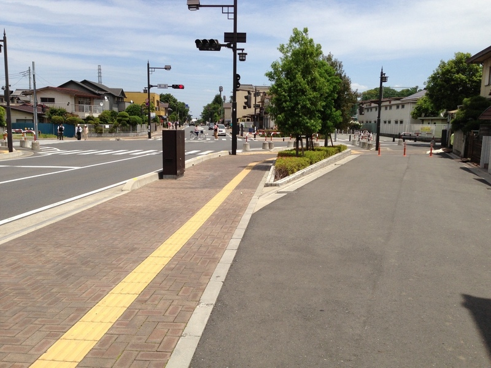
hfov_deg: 55.4
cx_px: 246
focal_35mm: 33
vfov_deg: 42.9
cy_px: 184
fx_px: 468
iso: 50
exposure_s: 1/2463
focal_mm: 4.13
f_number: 2.4
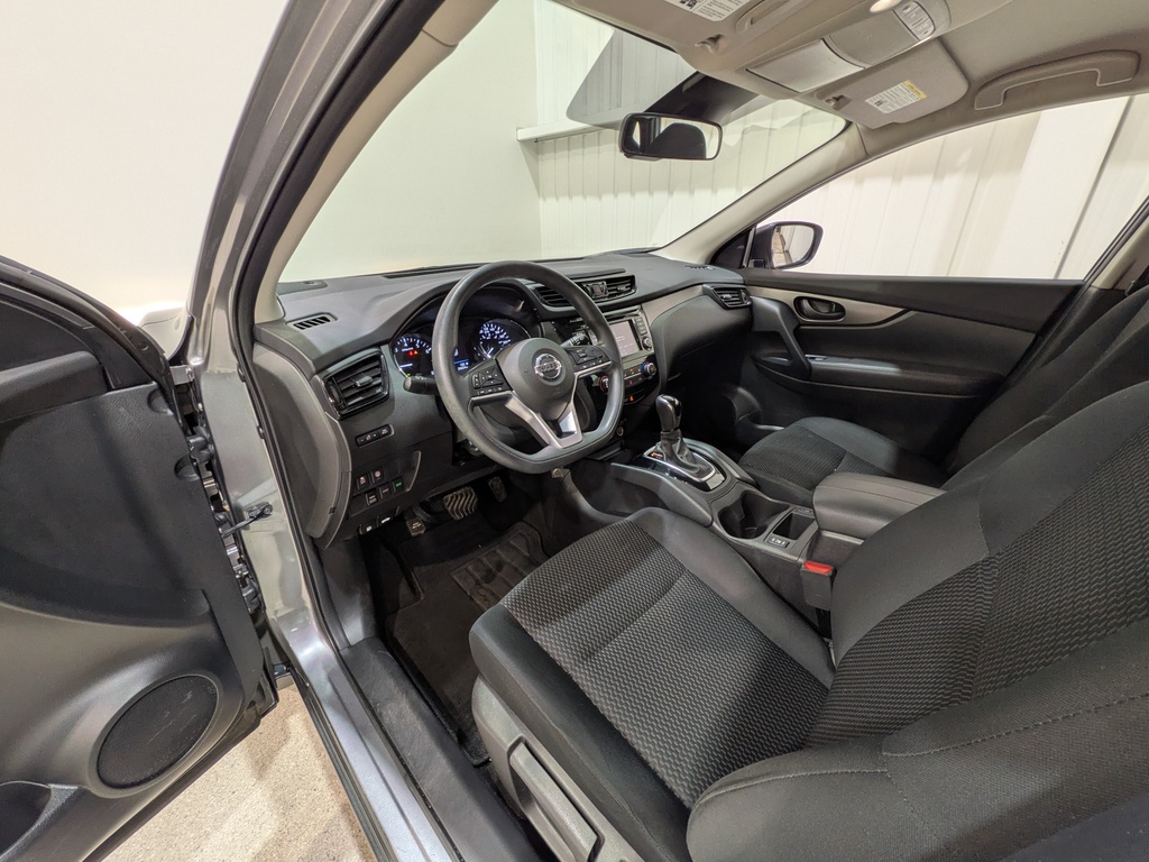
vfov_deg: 85.7
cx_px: 574
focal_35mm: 14
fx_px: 465
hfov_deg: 102.1
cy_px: 431
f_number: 2.2
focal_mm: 1.83
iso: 55
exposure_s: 1/24
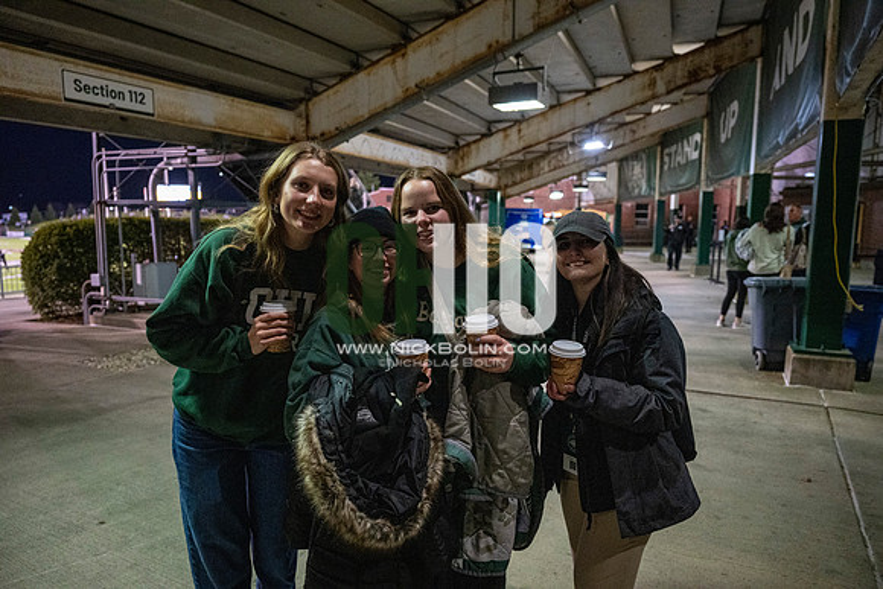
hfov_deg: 73.7
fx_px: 589
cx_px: 442
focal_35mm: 24
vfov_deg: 53.2
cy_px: 294
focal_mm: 24
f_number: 3.2
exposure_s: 1/500
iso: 6400
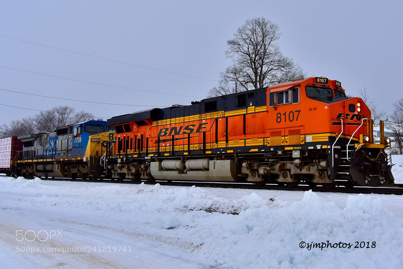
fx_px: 386
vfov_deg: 38.3
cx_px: 202
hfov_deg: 55.1
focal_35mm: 34
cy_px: 134
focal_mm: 23
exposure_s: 1/1250
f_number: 8
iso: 720
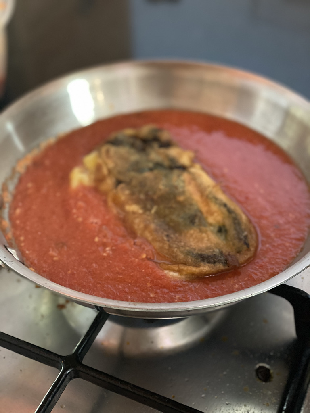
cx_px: 155
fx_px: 621
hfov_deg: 28.0
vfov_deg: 36.8
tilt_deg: -43.3
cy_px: 206
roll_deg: +2.8
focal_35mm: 52
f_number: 2
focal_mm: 6
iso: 400
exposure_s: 1/16
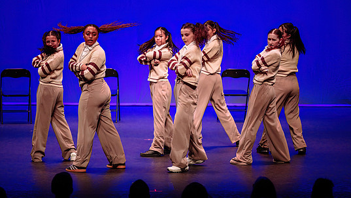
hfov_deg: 14.3
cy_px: 116
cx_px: 179
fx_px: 1396
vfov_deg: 8.1
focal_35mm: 150
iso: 1250
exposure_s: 1/400
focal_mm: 120
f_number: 2.8
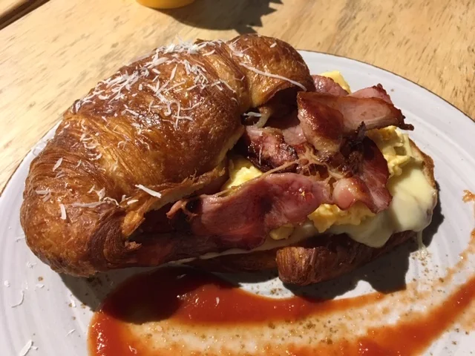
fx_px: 398
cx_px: 238
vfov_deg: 48.2
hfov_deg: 61.7
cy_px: 178
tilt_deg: -52.1
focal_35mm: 29
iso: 200
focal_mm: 4.15
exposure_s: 1/33
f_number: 2.2
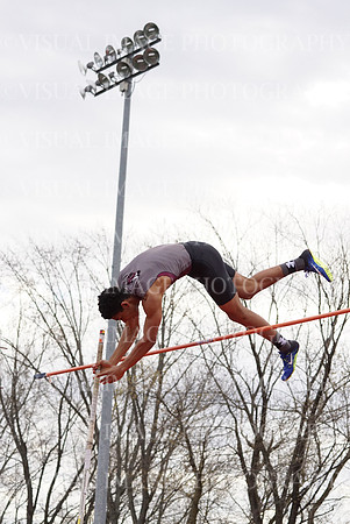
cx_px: 175
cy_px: 262
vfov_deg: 19.4
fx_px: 1528
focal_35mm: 105
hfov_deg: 13.1
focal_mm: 70
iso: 1250
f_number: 5.6
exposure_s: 1/1000
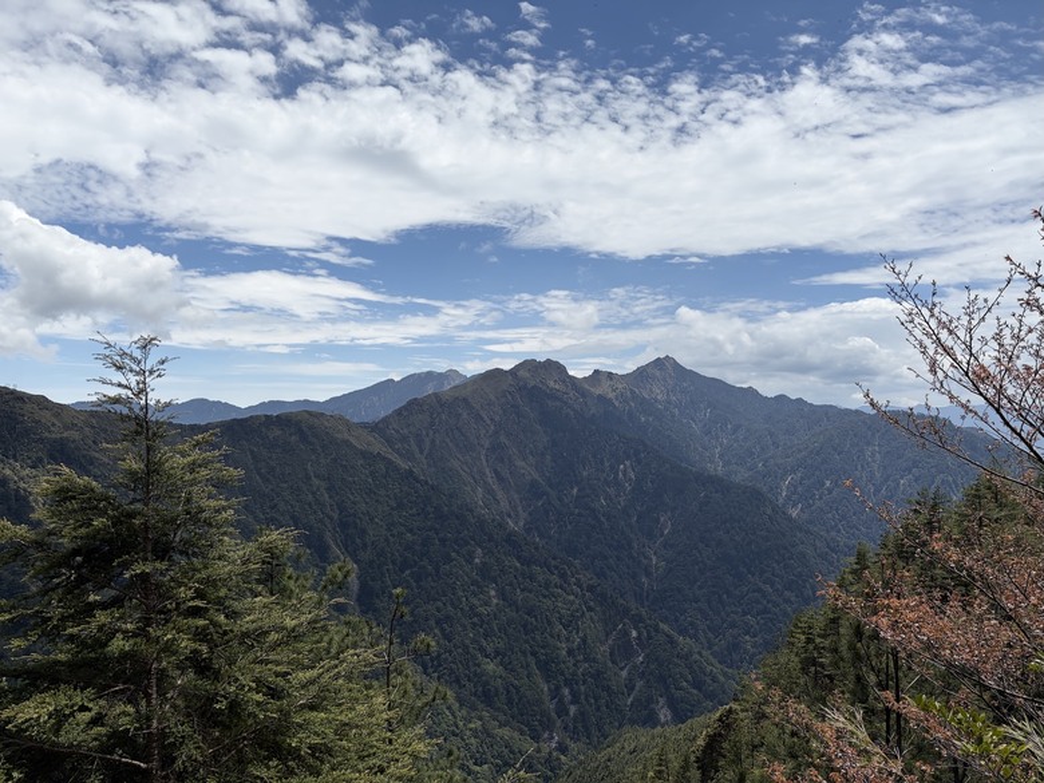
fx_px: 784
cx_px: 522
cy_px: 392
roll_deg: +0.6
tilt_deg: +1.9
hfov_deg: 67.3
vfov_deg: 53.1
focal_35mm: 26
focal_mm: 5.96
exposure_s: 1/6993
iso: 50
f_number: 1.6
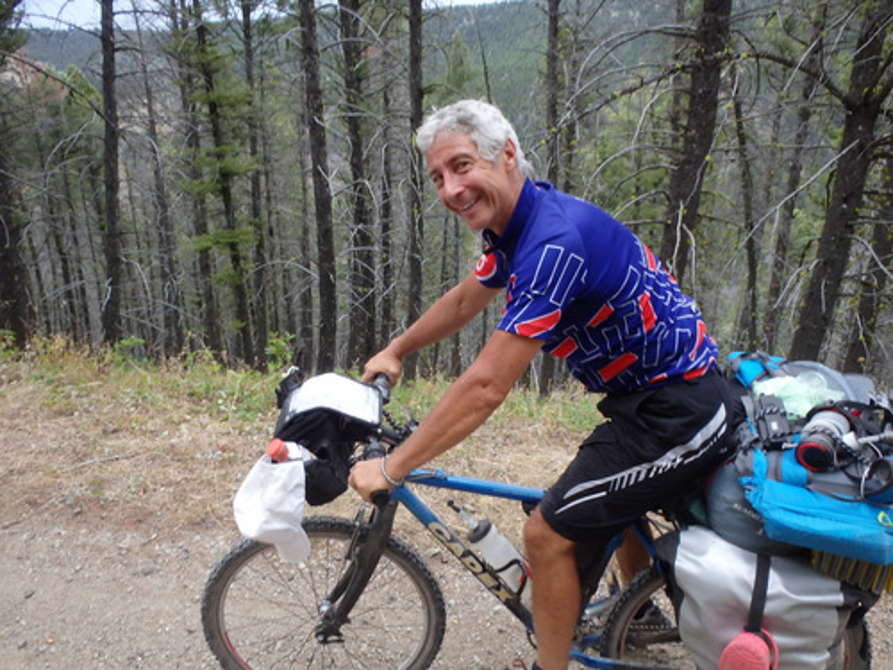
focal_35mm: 28
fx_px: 722
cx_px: 446
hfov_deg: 63.4
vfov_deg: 49.7
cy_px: 335
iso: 125
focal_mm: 5
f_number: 3.9
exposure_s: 1/60
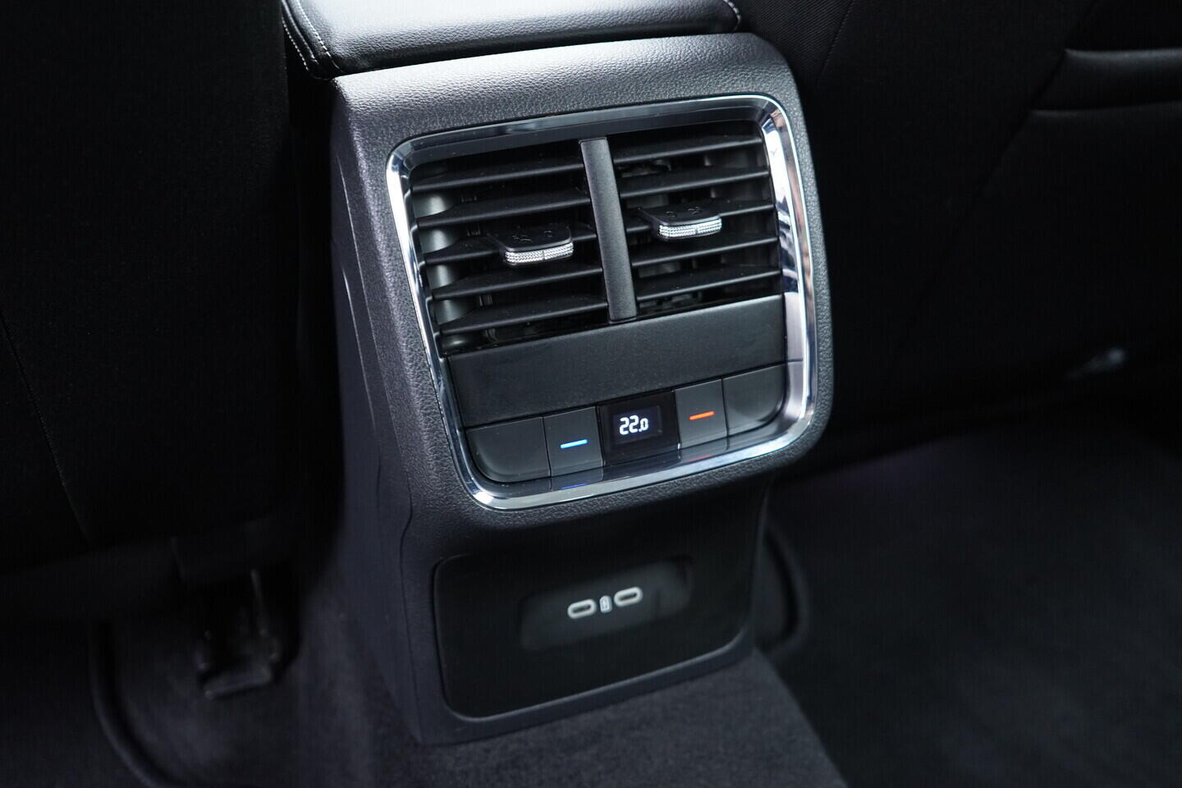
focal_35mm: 36
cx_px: 591
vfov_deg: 36.9
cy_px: 394
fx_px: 1182
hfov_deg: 53.1
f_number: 2.8
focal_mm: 24
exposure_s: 1/40
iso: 1600
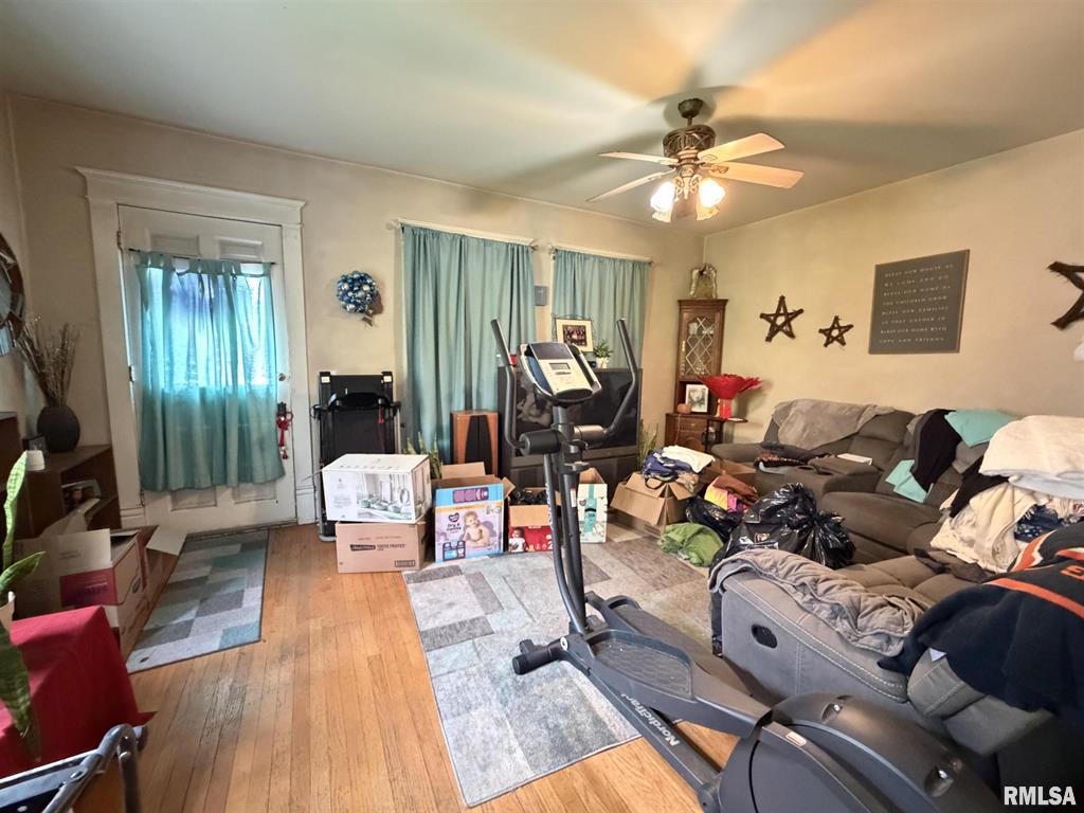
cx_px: 542
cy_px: 406
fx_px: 438
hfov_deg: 102.1
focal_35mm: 14
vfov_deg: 85.7
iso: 2000
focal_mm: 2.22
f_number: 2.2
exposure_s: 1/30
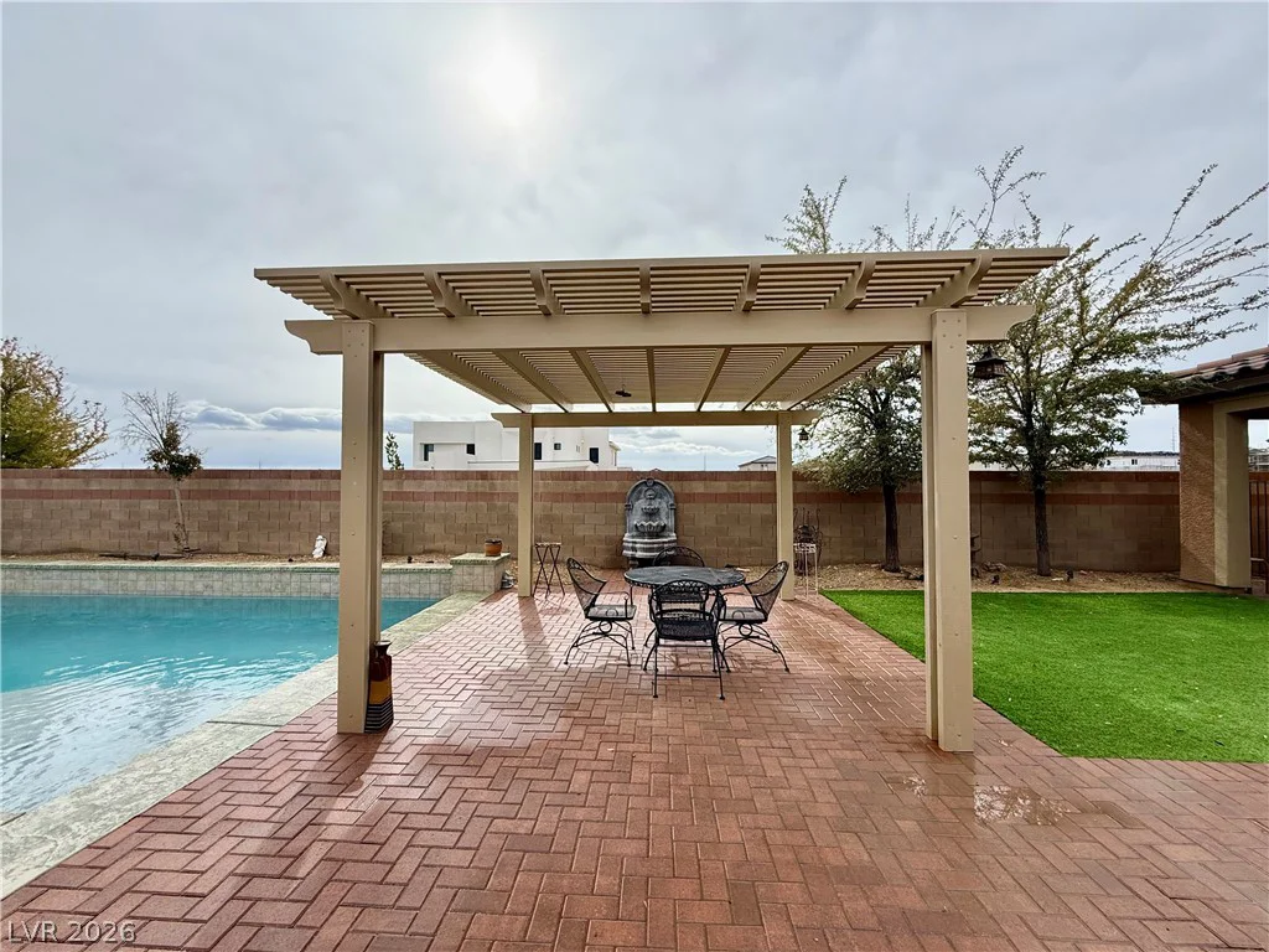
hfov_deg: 102.1
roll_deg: -0.2
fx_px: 513
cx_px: 634
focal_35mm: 14
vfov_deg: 85.7
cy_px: 476
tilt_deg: +2.0
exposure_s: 1/1961
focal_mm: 2.22
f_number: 2.2
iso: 64
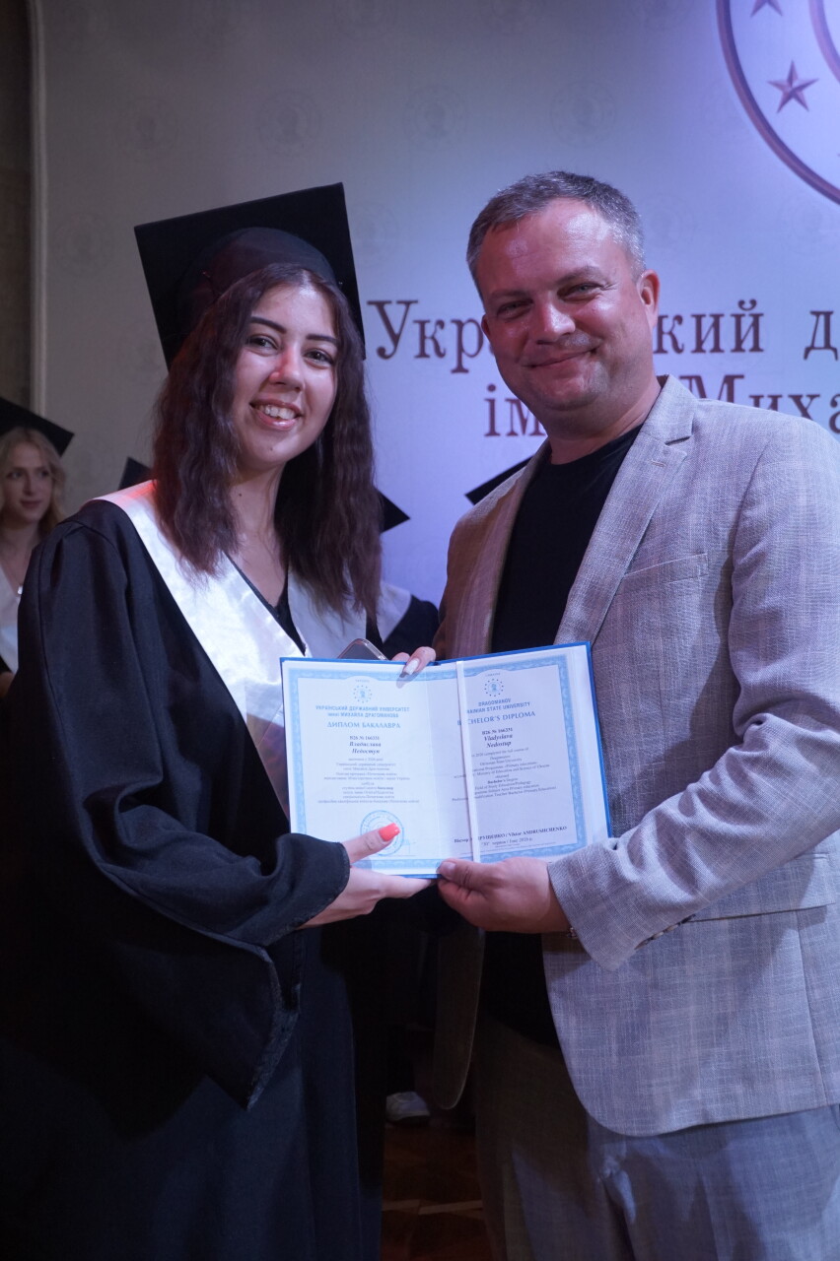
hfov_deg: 31.9
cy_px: 630
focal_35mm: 42
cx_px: 420
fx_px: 1471
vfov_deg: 46.4
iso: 1000
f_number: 4.5
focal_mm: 28
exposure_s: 1/160
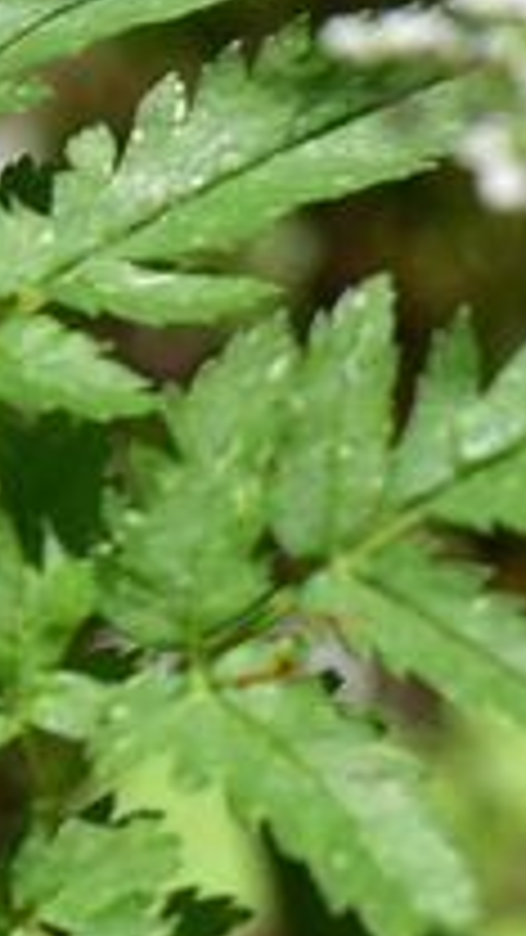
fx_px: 5207
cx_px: 1722
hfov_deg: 5.4
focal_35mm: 210
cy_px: 1703
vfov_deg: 9.7
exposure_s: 1/250
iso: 160
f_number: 11
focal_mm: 32
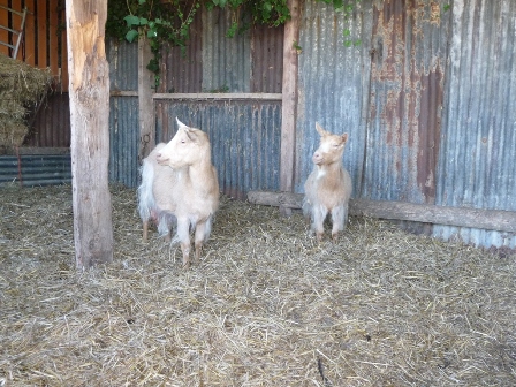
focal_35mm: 40
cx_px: 258
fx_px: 596
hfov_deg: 46.8
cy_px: 194
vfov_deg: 36.0
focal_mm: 6.7
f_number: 3.9
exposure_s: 1/30
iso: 250
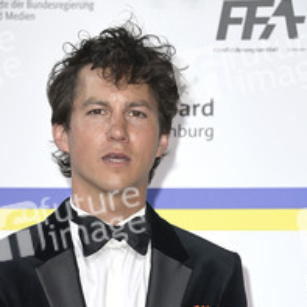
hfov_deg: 8.1
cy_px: 302
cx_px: 111
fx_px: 2157
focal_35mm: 215
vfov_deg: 8.1
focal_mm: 125
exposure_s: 1/250
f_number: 6.3
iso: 640
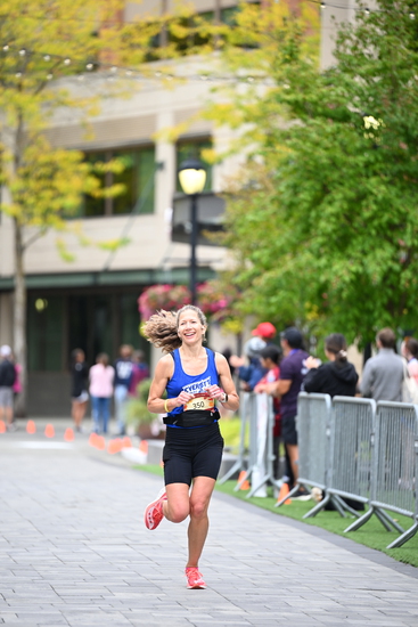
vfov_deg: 10.8
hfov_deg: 7.2
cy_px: 314
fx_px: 3307
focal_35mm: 190
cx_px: 209
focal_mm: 190
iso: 800
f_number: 2.8
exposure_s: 1/1600
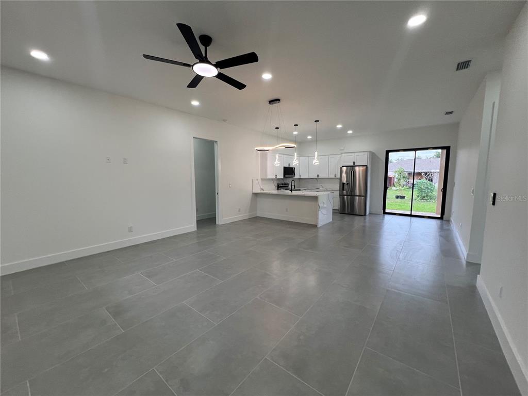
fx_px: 198
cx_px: 264
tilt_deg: -5.0
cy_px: 198
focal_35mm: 13
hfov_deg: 106.2
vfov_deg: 89.9
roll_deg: -0.1
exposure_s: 1/120
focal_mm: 1.57
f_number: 1.8
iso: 80
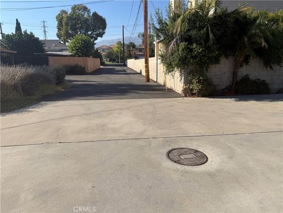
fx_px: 196
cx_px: 142
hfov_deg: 71.6
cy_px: 106
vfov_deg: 56.8
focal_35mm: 24
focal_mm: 6.76
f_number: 1.78
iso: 80
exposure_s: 1/4405
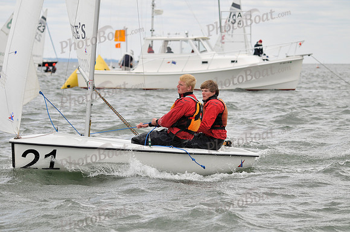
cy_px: 116
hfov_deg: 10.2
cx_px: 175
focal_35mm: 202
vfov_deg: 6.8
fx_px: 1966
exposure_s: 1/1000
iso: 200
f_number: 6.3
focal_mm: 135
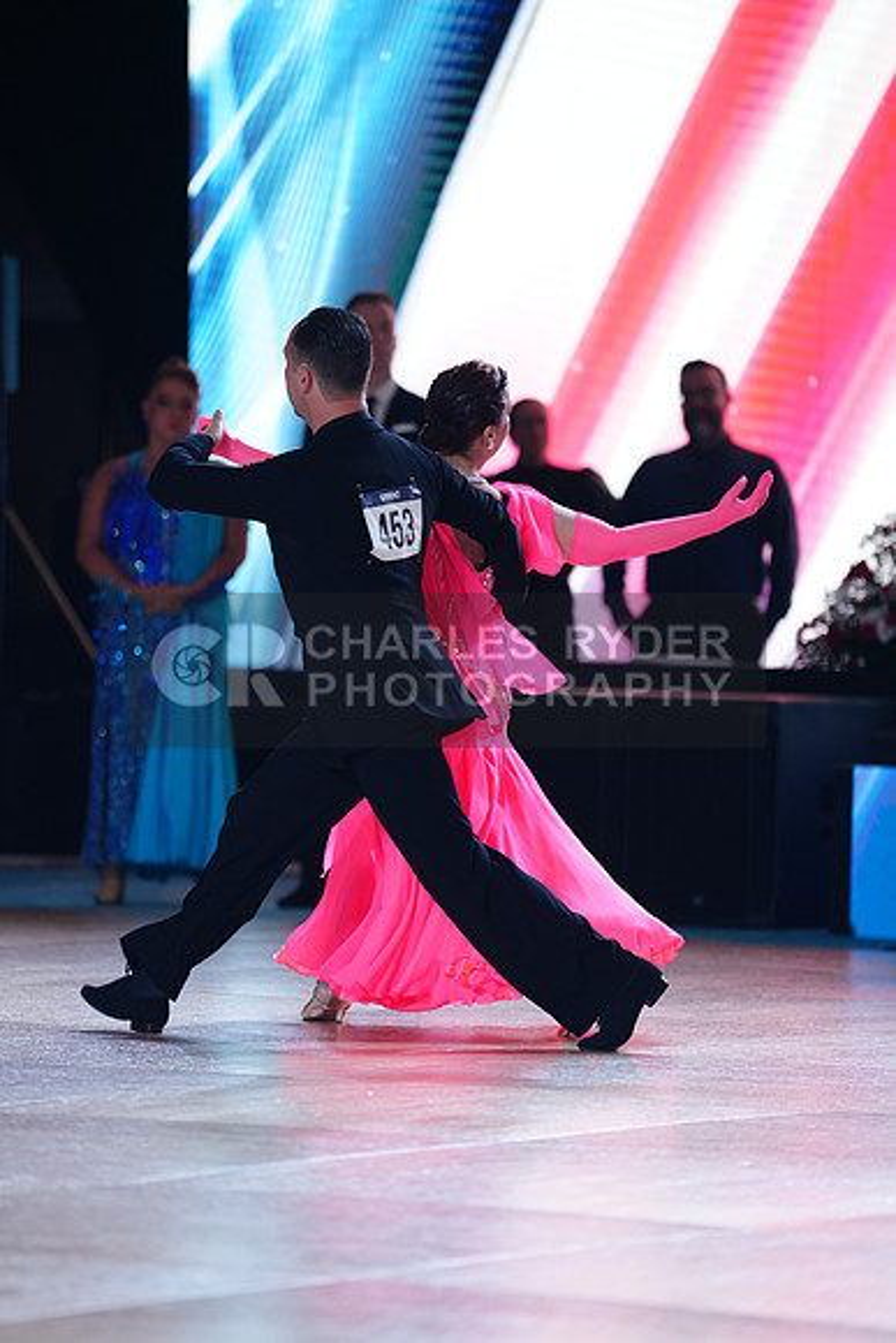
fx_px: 7462
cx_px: 448
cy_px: 672
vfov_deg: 10.3
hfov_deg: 6.9
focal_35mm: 200
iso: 640
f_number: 2.8
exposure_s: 1/500
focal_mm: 200
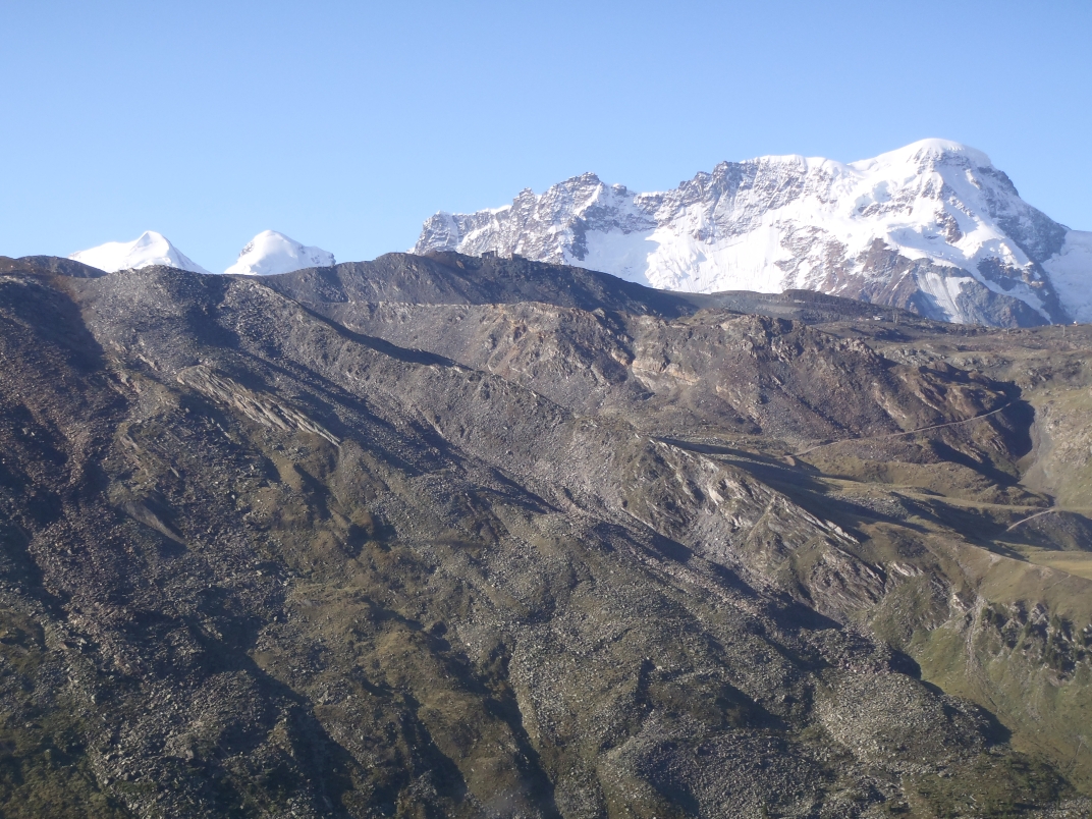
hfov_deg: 33.8
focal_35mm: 57
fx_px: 1798
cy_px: 410
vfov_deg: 25.7
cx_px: 546
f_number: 5.6
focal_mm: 10.34
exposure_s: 1/200
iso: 80
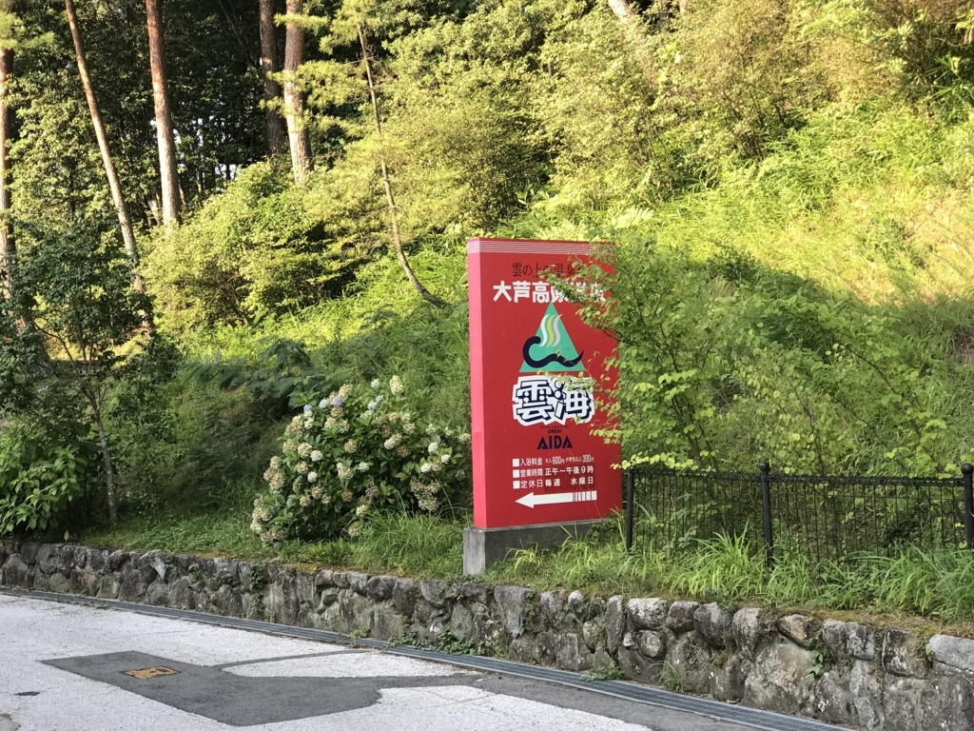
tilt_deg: +0.1
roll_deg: +1.5
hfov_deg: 33.8
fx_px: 1604
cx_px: 487
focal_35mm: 57
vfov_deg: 25.7
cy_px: 366
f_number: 2.8
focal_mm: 6.6
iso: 25
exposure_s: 1/120
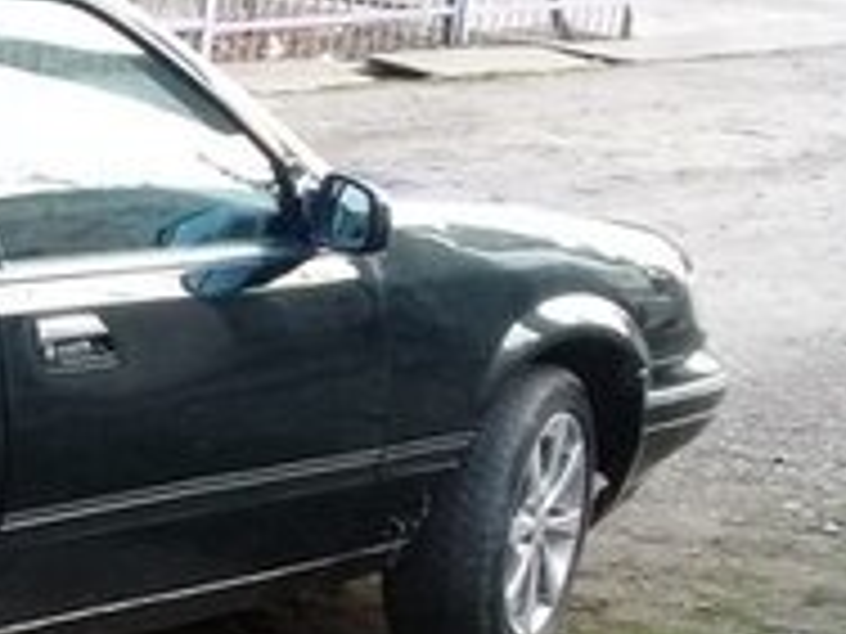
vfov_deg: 13.4
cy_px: 587
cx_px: -495
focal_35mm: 109
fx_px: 2664
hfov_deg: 16.2
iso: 125
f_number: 2.2
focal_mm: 3.3
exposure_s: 1/100
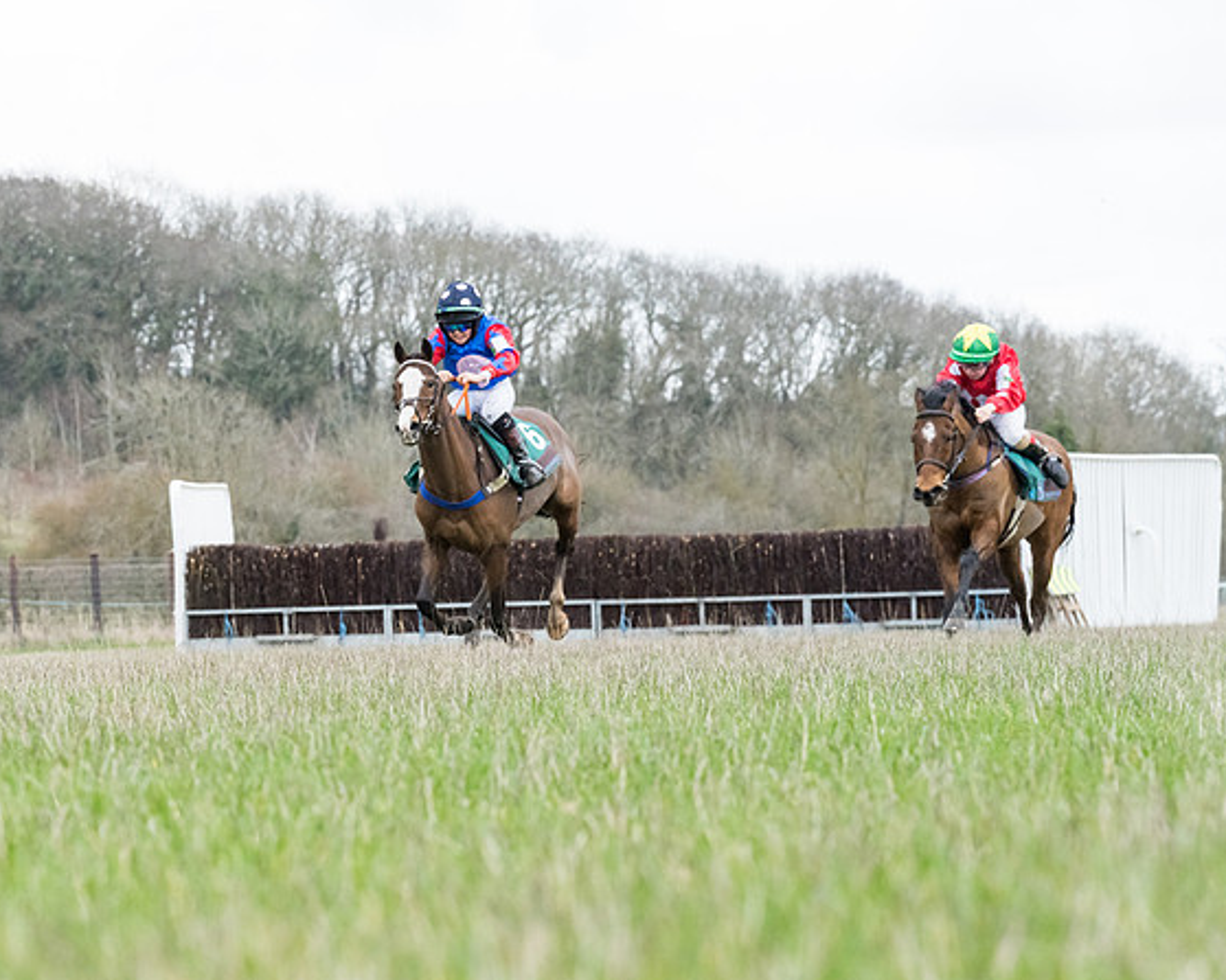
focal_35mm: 253
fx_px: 9178
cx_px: 29
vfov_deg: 6.1
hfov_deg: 7.6
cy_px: 562
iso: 1000
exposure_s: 1/1000
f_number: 8
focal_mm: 135
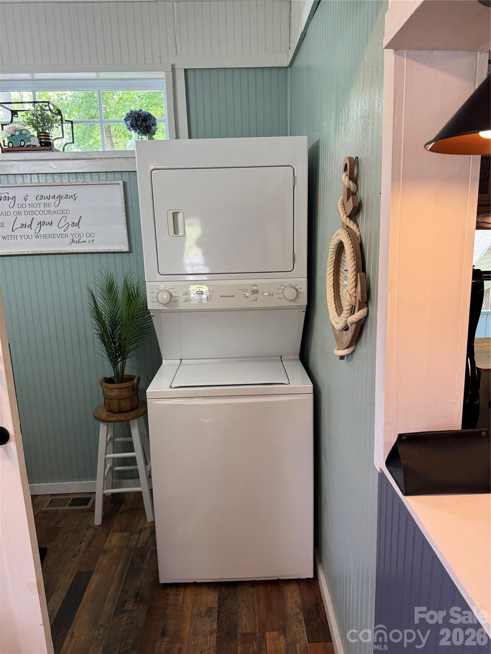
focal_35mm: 24
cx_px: 246
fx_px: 454
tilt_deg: -12.0
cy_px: 327
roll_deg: +0.4
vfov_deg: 71.6
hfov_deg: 56.8
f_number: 1.78
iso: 160
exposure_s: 1/60
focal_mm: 6.76
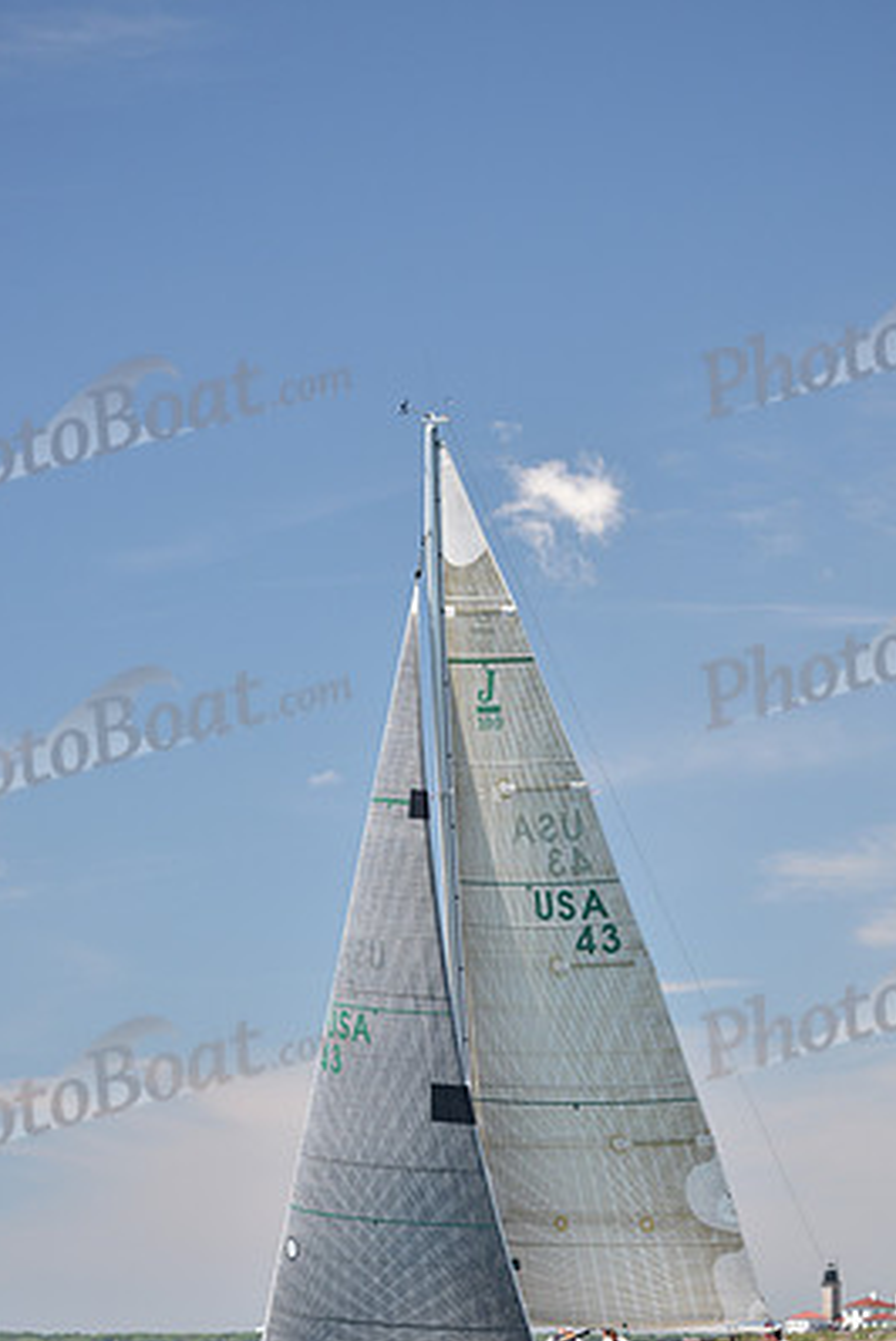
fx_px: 6298
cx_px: 527
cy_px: 866
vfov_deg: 12.1
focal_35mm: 169
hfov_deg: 8.1
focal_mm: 116
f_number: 2.8
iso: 200
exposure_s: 1/1000
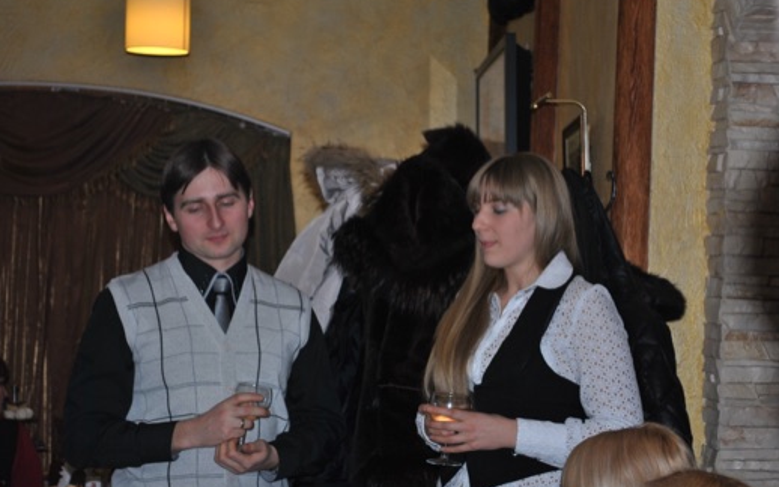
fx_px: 1795
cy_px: 239
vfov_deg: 15.5
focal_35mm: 85
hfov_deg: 24.5
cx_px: 390
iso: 200
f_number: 5.6
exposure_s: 1/60
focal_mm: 55
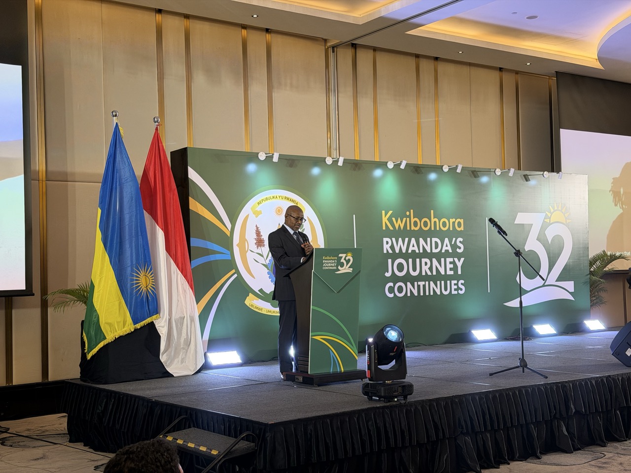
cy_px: 236
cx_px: 316
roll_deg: +1.7
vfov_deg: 30.3
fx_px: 875
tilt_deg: +2.3
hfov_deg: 39.7
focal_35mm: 48
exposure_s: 1/50
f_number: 1.78
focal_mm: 6.76
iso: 64
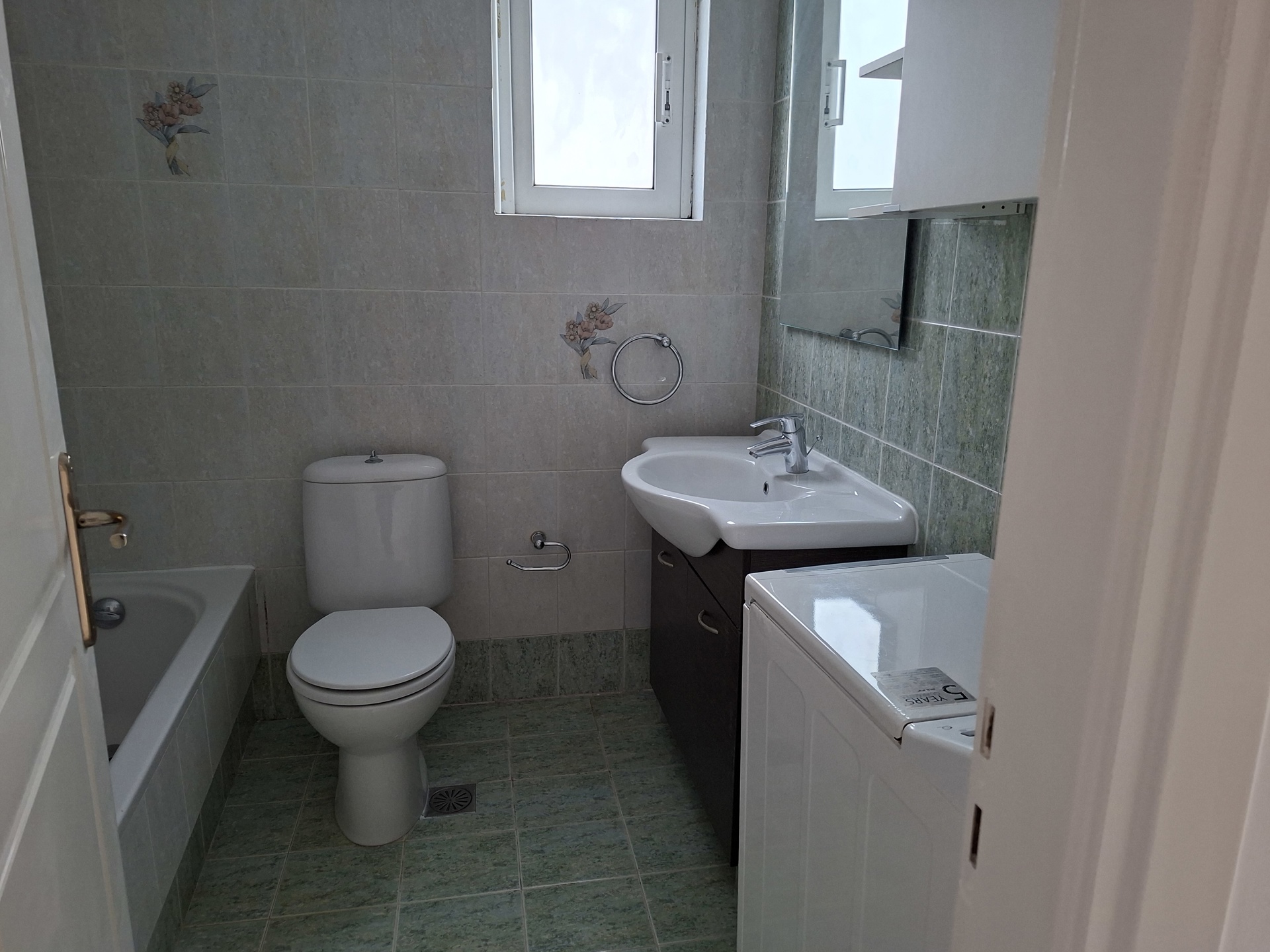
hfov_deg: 73.9
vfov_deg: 58.9
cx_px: 635
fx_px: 844
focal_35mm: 23
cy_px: 476
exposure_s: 1/100
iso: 200
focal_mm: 5.54
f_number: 1.8
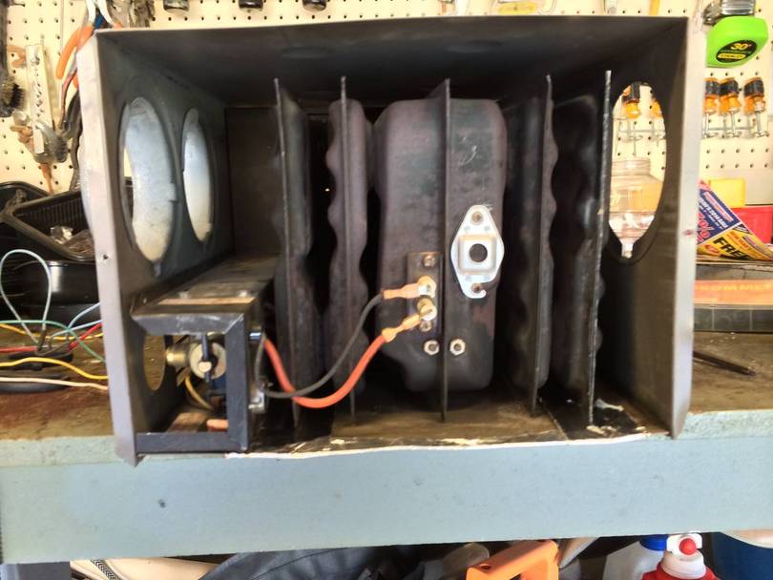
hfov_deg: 59.9
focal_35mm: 30
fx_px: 670
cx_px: 386
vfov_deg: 46.8
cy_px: 290
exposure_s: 1/30
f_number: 2.2
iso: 125
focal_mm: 4.12
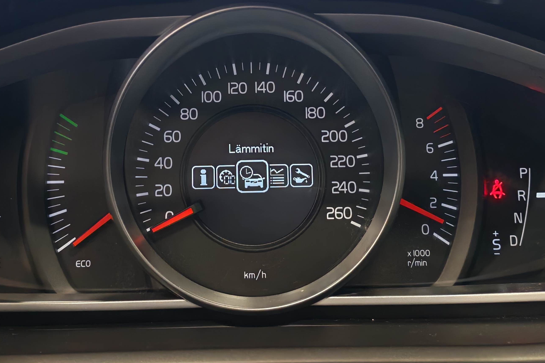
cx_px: 237
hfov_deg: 35.6
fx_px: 848
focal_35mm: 56
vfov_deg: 23.8
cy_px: 76
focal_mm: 6.12
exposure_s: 1/100
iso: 800
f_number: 1.9
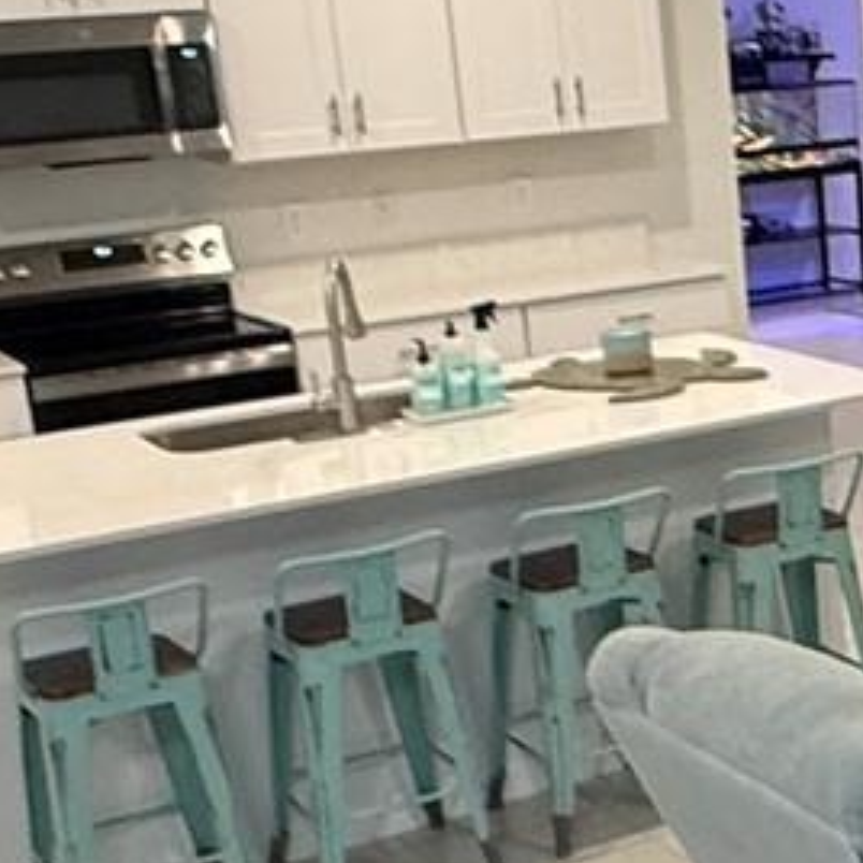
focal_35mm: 74
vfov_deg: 23.1
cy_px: 650
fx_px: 2087
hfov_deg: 22.0
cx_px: 969
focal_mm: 2.22
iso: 250
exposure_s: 1/60
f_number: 2.2
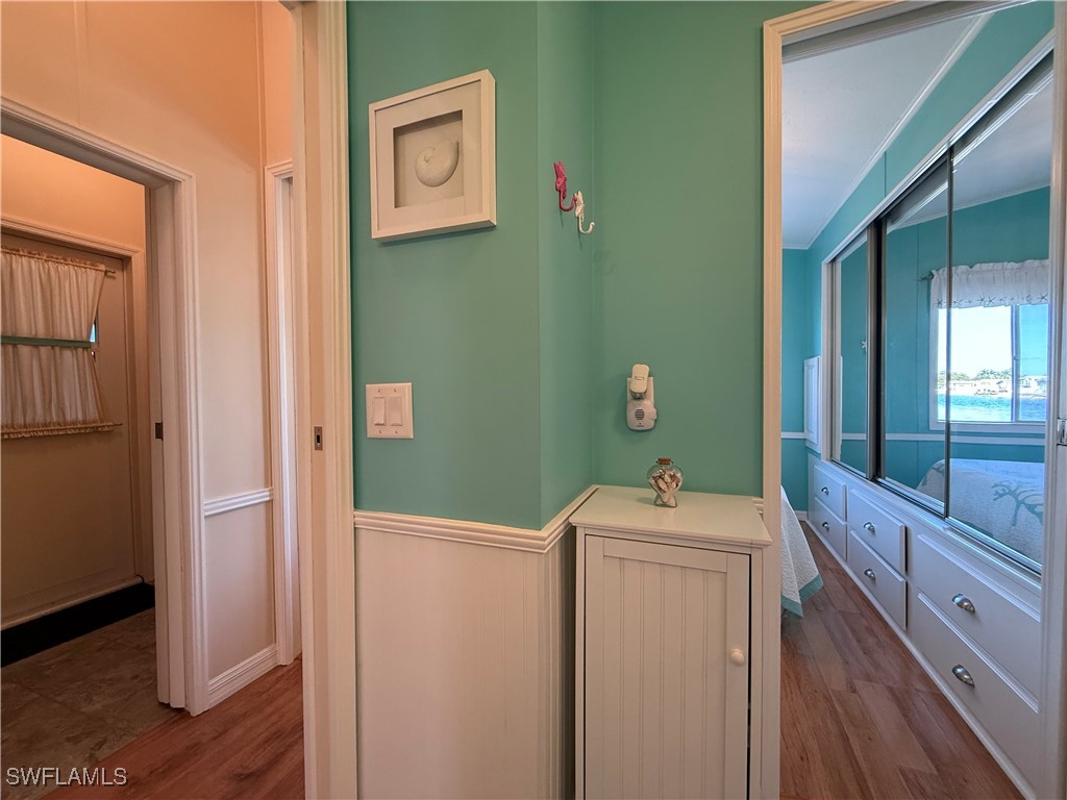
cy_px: 400
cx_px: 534
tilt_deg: -1.1
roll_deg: +1.1
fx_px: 432
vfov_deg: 85.7
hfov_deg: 102.1
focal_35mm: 14
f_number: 2.2
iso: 250
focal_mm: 2.22
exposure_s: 1/120
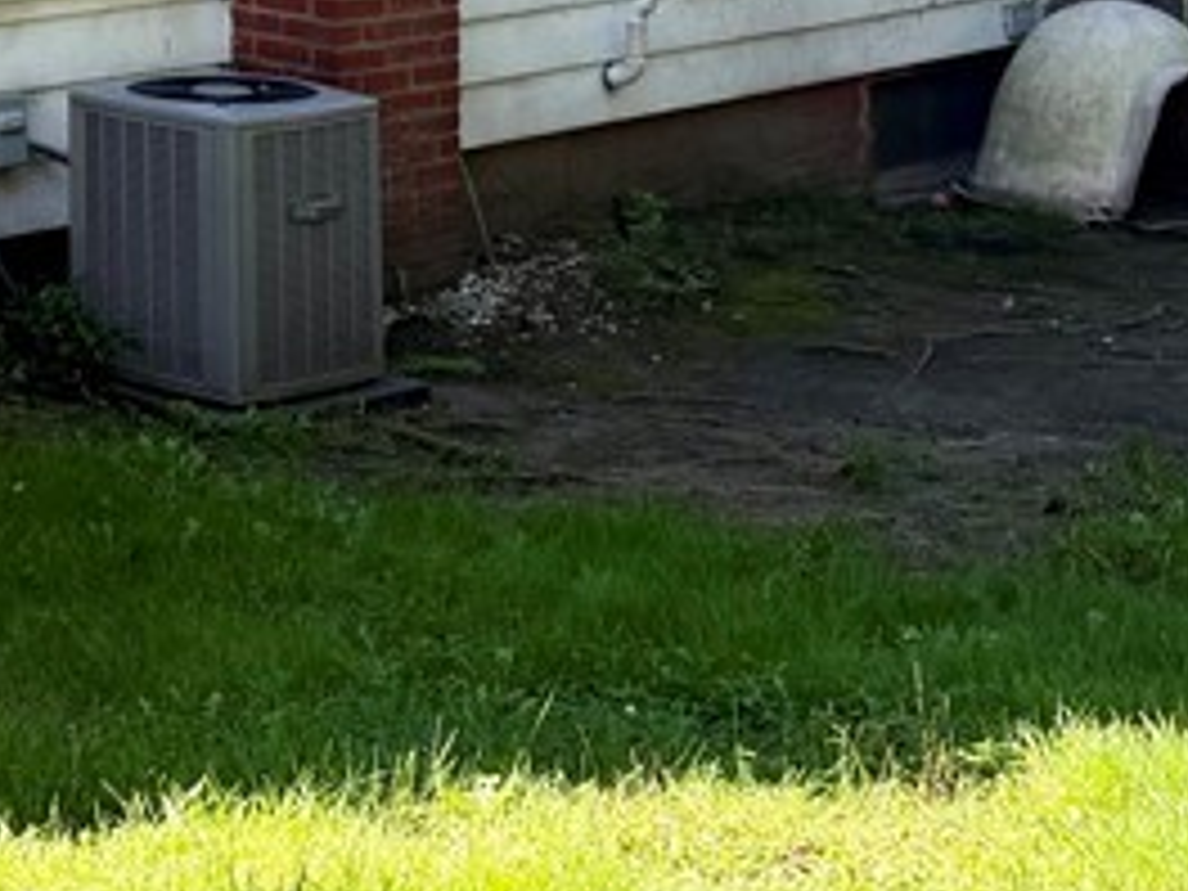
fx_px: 3192
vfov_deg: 14.6
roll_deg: -0.1
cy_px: -526
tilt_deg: +1.6
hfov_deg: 19.9
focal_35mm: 93
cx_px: -216
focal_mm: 6.76
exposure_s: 1/788
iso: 100
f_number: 1.78
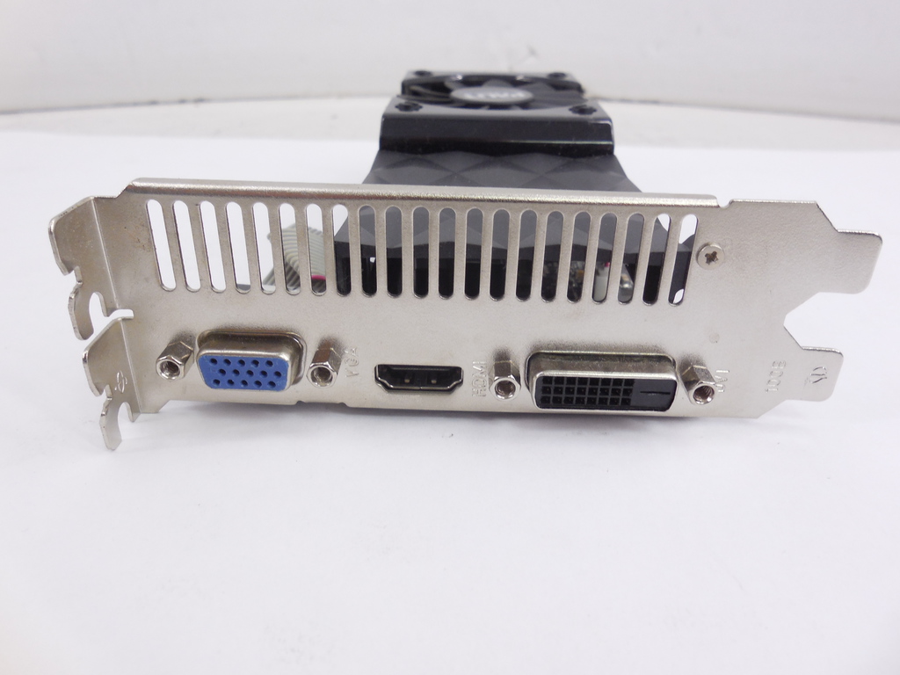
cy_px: 338
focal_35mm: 26
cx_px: 450
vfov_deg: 53.1
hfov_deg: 67.3
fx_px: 676
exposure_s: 1/30
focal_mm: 4.6
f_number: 3.5
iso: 200
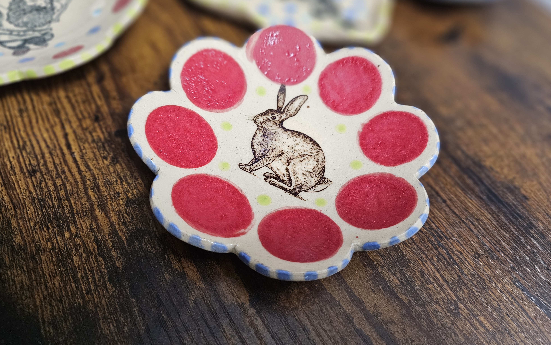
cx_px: 277
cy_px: 152
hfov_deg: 72.5
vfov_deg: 49.2
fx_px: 375
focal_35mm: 25
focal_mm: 6.3
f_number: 1.7
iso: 500
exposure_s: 1/120
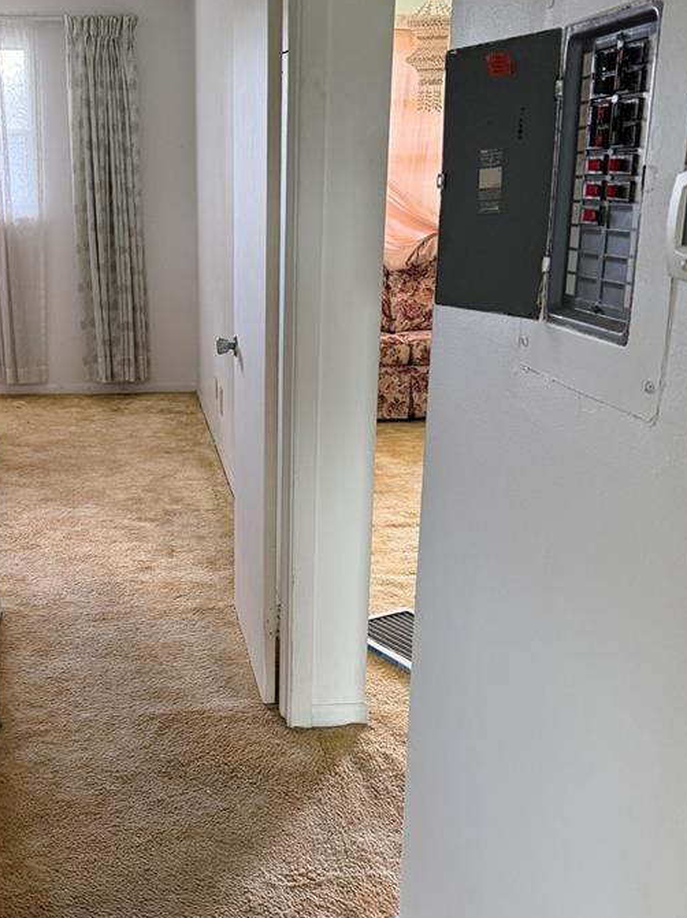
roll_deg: -0.2
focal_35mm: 43
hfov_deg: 33.4
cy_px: 565
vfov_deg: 43.6
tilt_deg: -19.2
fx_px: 1139
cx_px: 249
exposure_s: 1/60
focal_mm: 6.76
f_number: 1.78
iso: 320
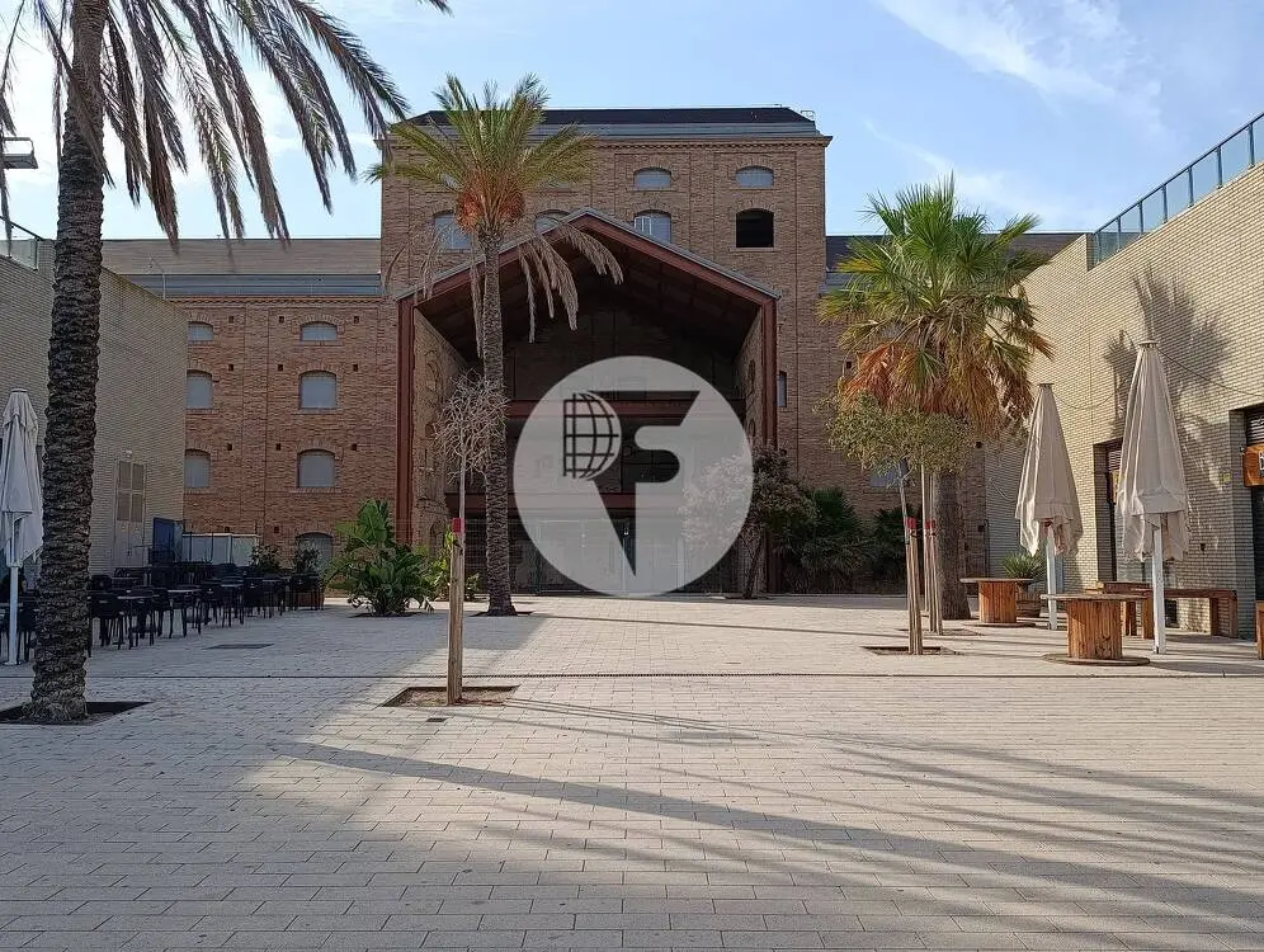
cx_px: 632
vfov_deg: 45.5
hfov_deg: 58.3
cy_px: 476
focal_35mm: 31
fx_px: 1134
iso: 50
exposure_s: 1/386
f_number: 1.7
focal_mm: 6.11
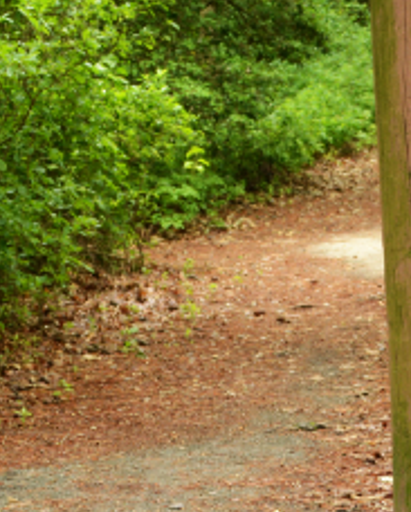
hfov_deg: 8.5
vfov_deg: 10.6
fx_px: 2747
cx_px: 67
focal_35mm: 181
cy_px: -10
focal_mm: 44
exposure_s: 1/100
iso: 320
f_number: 4.2
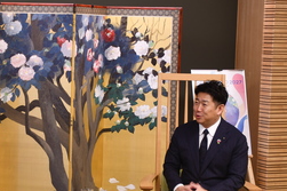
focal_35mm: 124
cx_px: 63
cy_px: 126
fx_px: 988
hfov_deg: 16.4
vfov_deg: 11.0
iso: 100
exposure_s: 1/15
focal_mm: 34
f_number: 4.2
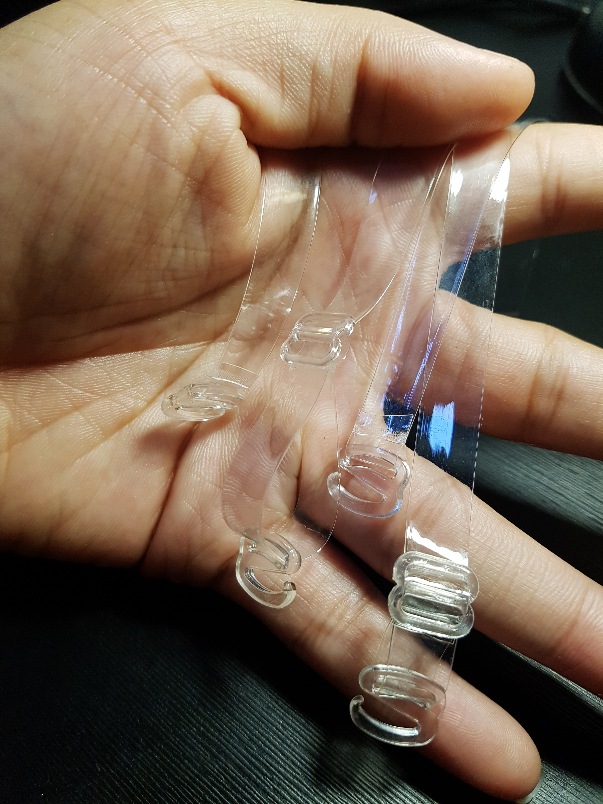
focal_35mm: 26
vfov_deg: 67.3
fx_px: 604
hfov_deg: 53.1
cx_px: 302
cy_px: 402
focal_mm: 4.2
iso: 80
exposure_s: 1/100
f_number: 1.7
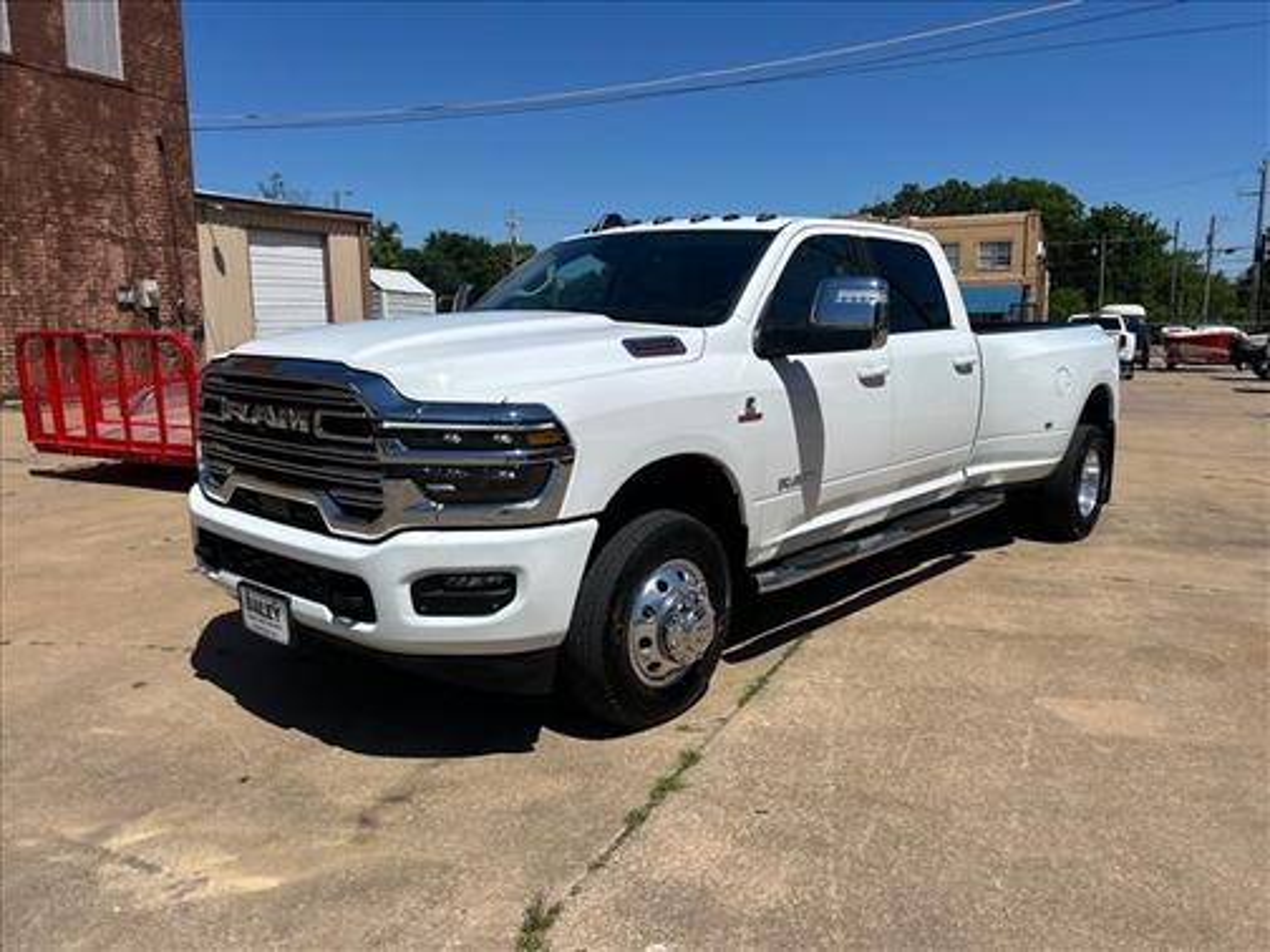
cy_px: 476
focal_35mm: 26
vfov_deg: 53.1
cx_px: 635
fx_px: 954
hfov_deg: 67.3
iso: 50
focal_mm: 5.7
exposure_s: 1/10309
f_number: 1.5
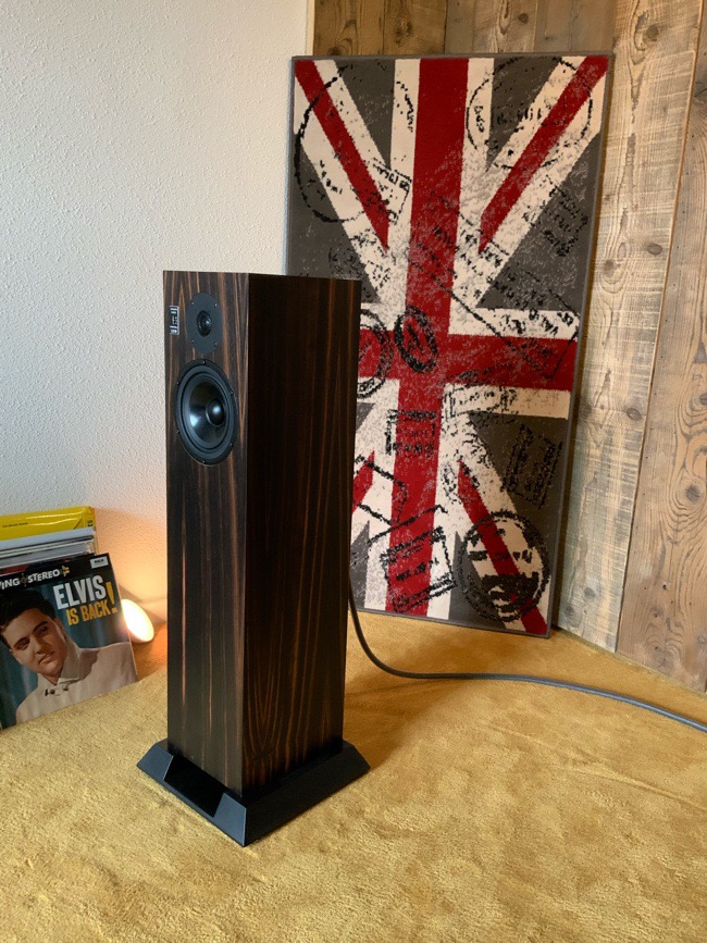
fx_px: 790
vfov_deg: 61.7
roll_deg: -1.9
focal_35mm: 29
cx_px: 354
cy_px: 472
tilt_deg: -14.0
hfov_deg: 48.2
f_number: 1.8
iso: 200
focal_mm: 3
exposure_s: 1/59
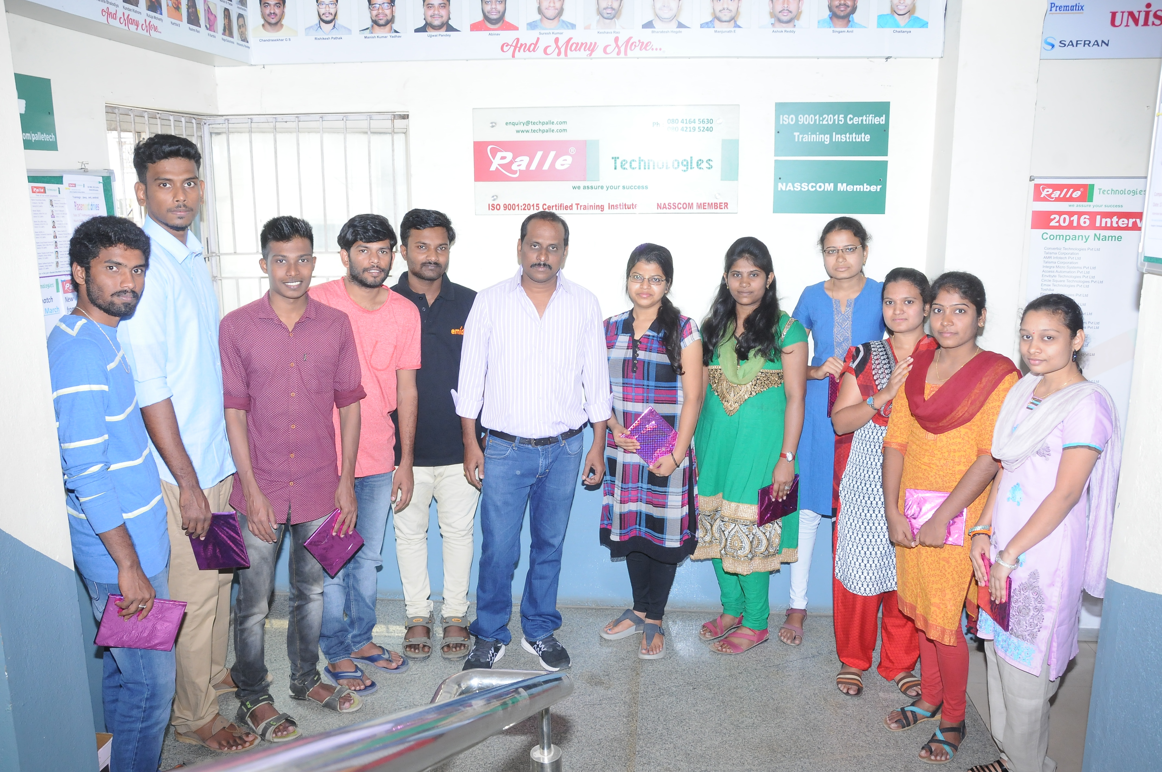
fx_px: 1016
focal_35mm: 32
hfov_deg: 59.6
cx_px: 581
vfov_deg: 41.6
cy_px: 386
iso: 800
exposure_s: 1/125
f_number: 9
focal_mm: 21
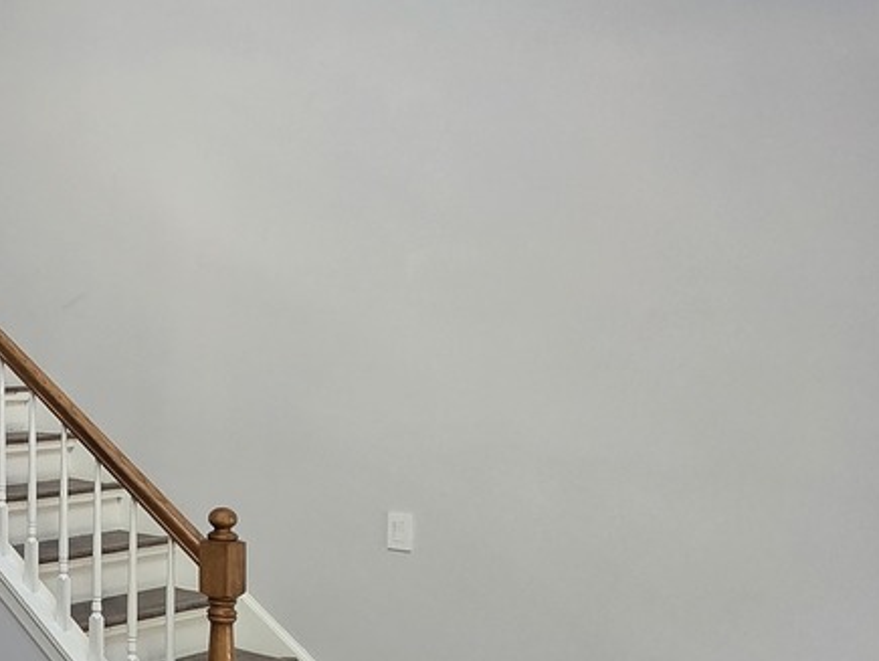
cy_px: 410
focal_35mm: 43
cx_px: -339
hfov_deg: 30.9
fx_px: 1093
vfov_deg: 33.5
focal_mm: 2.2
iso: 250
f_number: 2.2
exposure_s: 1/60
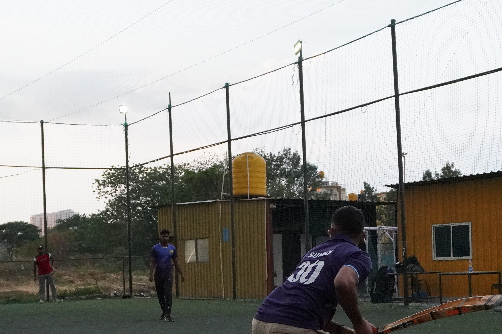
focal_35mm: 62
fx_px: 863
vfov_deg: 21.7
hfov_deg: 32.4
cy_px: 262
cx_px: 224
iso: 5000
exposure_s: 1/1000
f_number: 5.6
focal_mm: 23
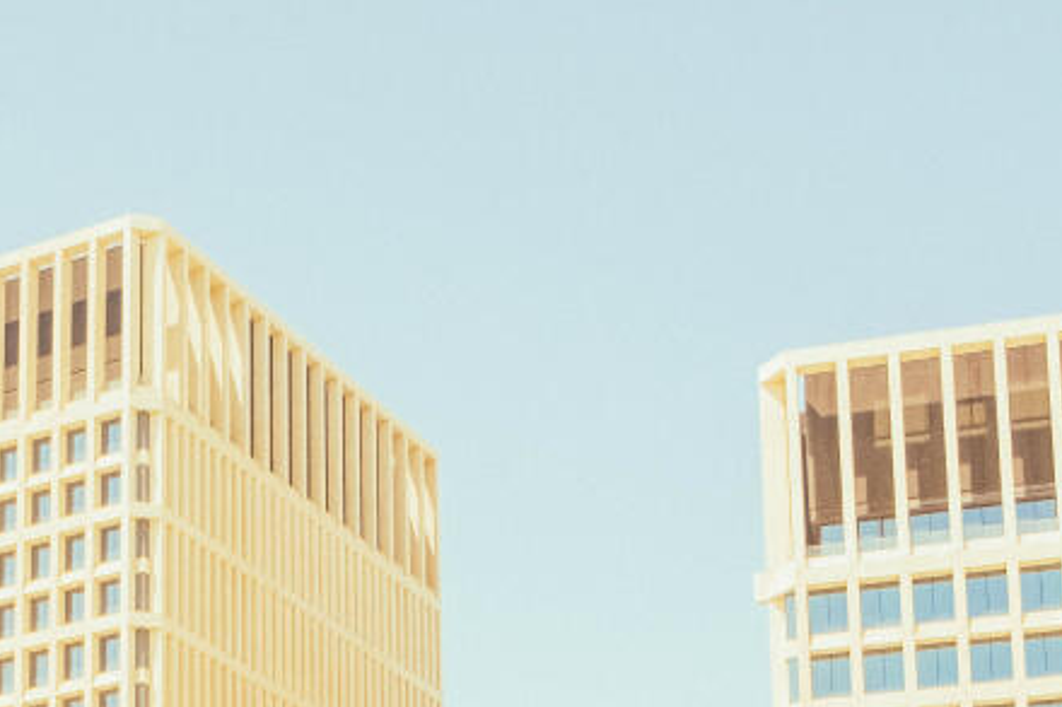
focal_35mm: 86
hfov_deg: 23.2
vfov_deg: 14.6
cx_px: 162
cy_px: 1121
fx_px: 2536
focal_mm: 18
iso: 800
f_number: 2.8
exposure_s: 1/4000
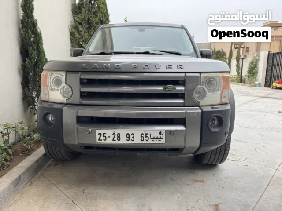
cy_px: 106
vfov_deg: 56.8
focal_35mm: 24
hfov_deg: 71.6
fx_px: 196
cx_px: 141
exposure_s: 1/121
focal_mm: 6.76
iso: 125
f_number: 1.78
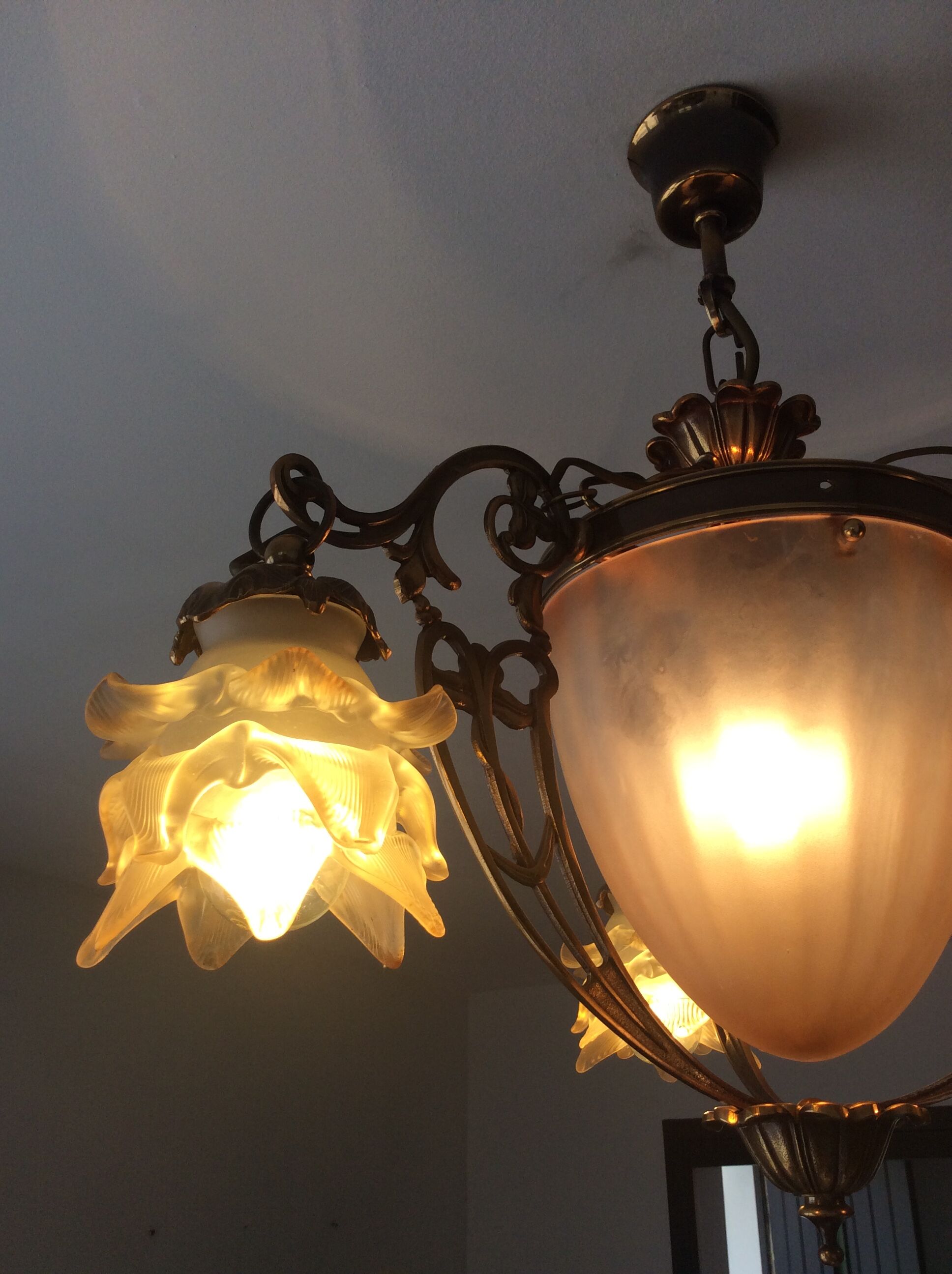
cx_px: 476
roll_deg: +0.8
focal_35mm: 32
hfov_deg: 44.1
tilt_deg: +24.9
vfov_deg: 56.9
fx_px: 1177
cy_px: 637
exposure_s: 1/175
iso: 32
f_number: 2.4
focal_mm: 3.3
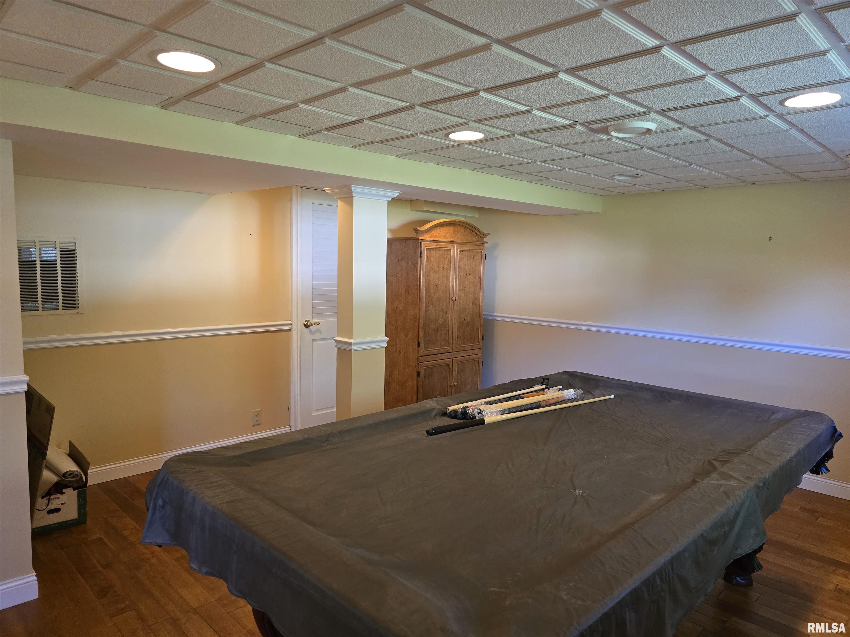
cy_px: 318
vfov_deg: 58.9
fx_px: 565
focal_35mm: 23
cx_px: 425
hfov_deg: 73.9
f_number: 1.7
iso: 640
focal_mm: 6.3
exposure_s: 1/60
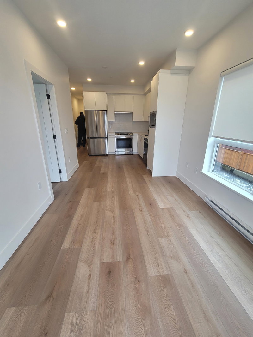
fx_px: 127
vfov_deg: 106.2
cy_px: 168
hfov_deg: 89.9
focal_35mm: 13
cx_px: 126
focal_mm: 2.2
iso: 100
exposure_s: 1/60
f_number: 2.2
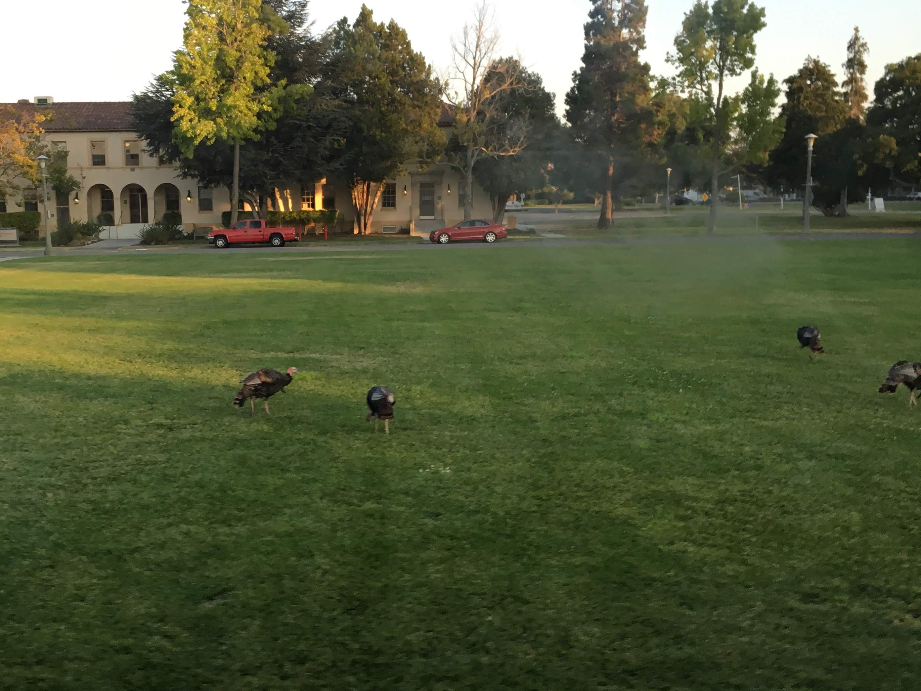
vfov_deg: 34.3
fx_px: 1117
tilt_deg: -9.6
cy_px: 359
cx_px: 353
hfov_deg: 44.5
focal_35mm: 42
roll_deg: +2.4
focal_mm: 4.15
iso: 50
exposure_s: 1/30
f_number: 2.2
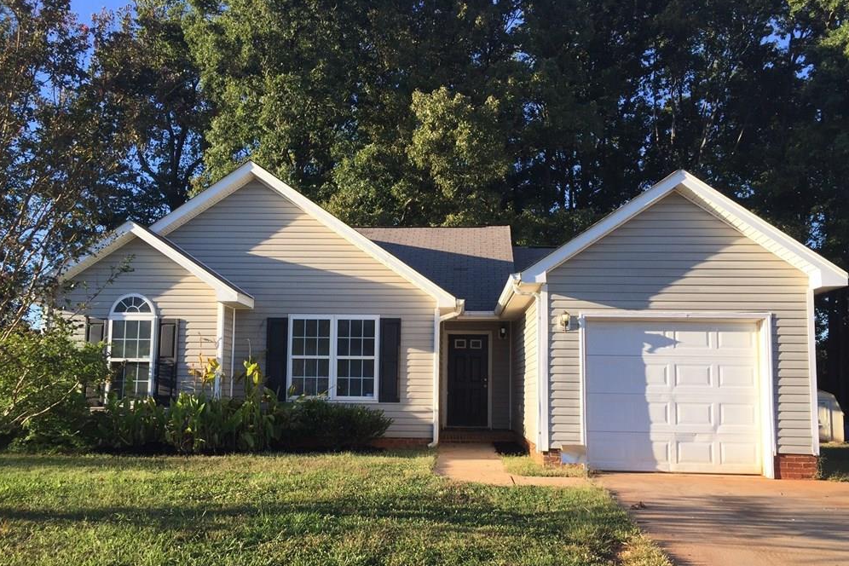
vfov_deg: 42.2
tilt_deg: +5.5
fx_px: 731
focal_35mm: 31
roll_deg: -0.4
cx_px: 426
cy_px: 321
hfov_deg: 60.3
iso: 32
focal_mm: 4.15
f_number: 2.2
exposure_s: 1/860
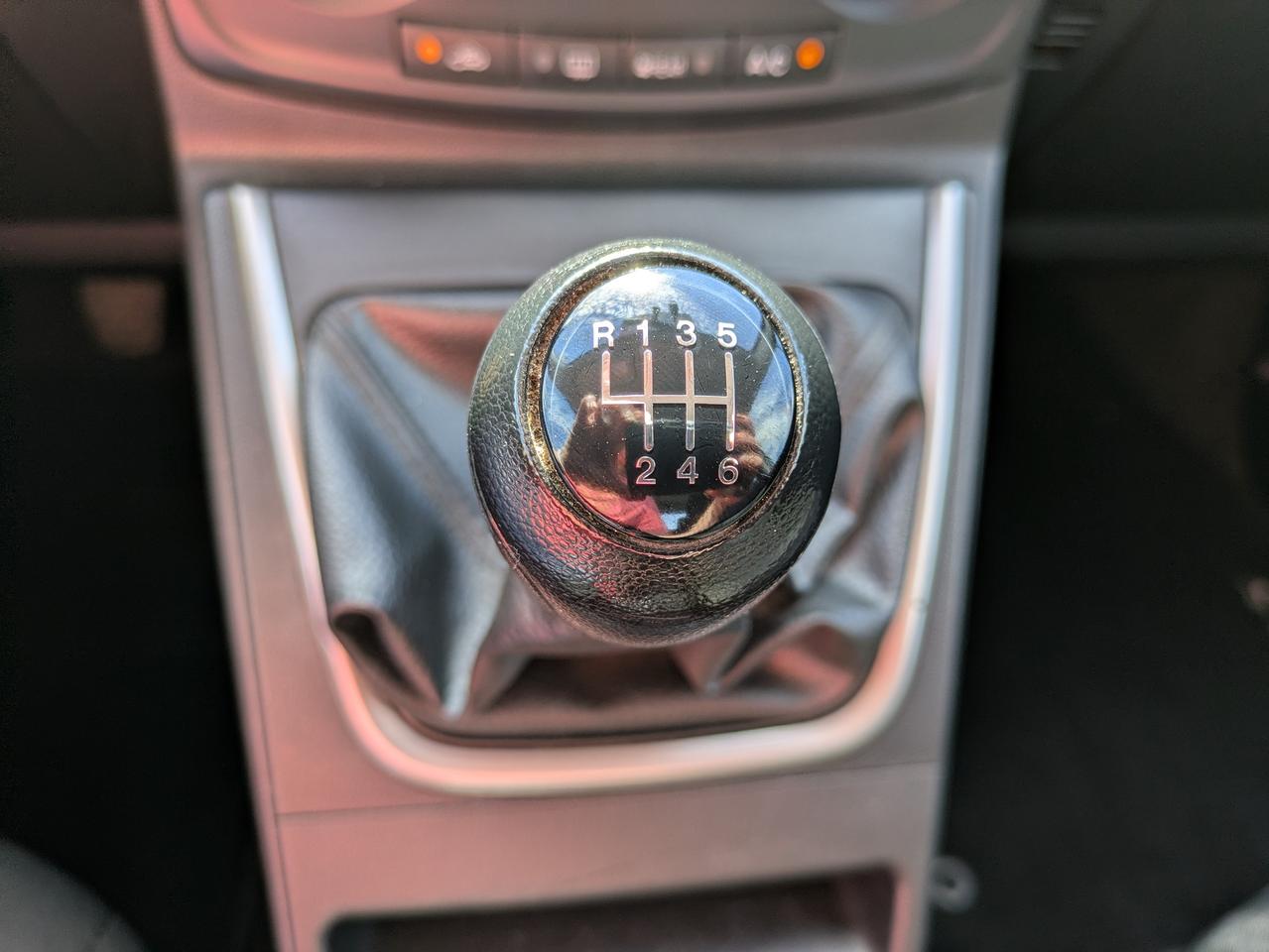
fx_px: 917
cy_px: 476
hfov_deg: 69.4
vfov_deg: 54.9
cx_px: 634
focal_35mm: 25
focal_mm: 5.43
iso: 55
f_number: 1.89
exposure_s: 1/100
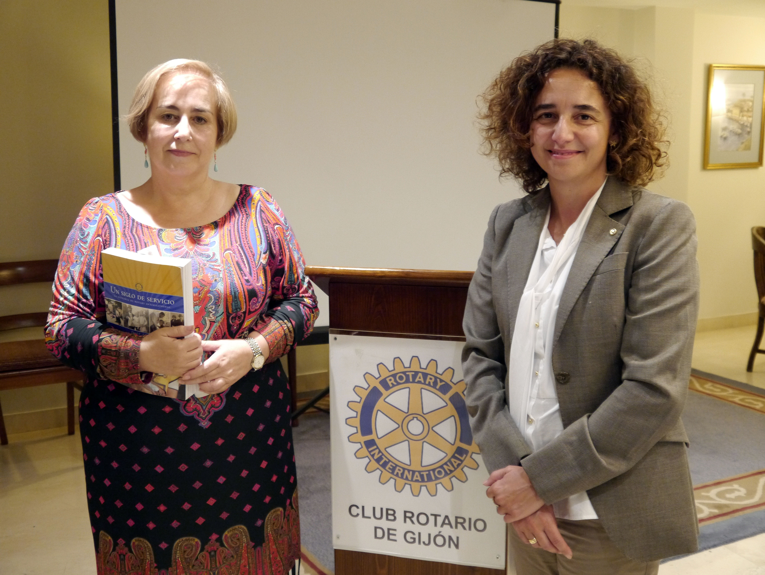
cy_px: 288
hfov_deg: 46.8
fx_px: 884
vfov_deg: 36.0
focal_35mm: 40
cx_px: 382
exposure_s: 1/25
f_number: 4.2
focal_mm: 20
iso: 1600
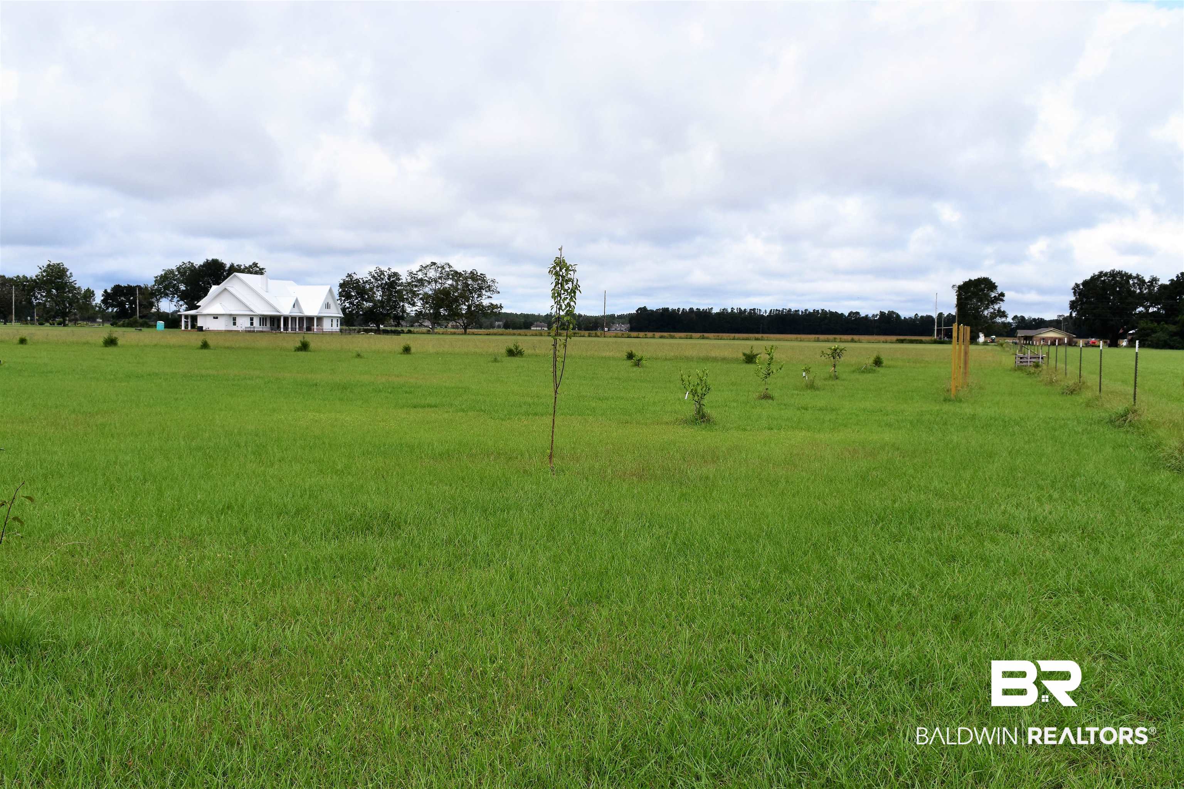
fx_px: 1184
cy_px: 394
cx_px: 592
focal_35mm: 36
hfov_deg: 53.1
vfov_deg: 36.9
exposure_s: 1/500
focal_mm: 24
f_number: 11
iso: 400
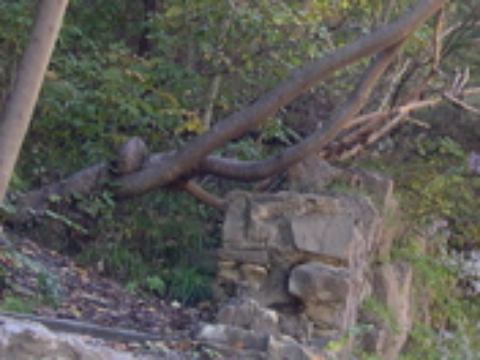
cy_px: 33
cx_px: 327
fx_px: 1914
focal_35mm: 138
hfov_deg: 14.3
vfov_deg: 10.7
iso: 100
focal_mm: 8
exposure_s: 1/48
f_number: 2.8
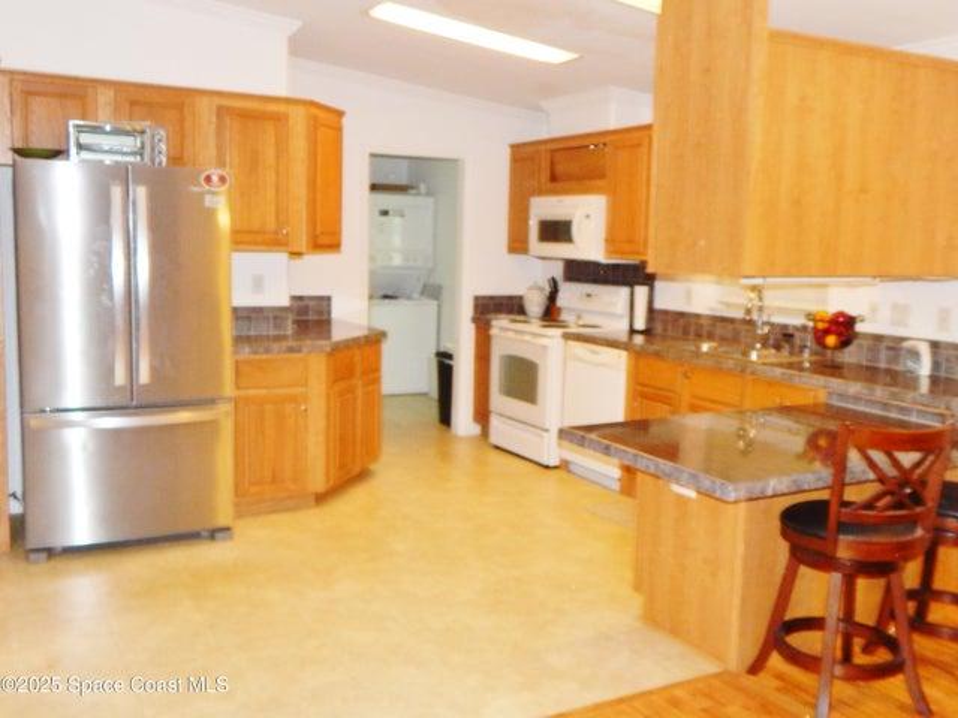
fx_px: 609
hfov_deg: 76.4
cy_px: 359
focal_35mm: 22
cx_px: 479
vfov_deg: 61.1
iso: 200
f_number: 3
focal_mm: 4
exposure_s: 1/30
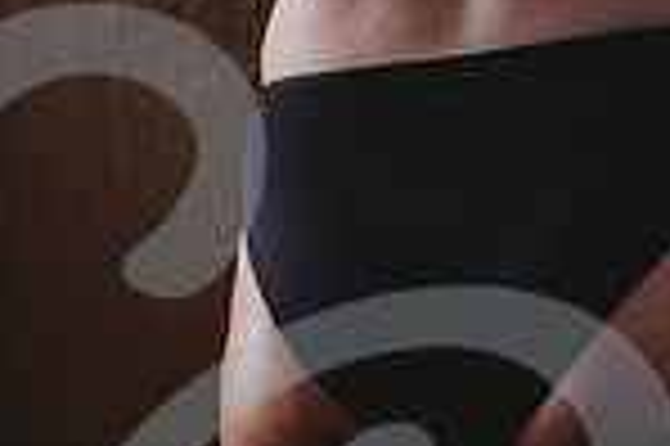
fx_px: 2417
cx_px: -62
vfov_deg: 9.9
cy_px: 844
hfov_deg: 15.4
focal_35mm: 130
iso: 100
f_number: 2.8
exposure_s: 1/125
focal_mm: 32
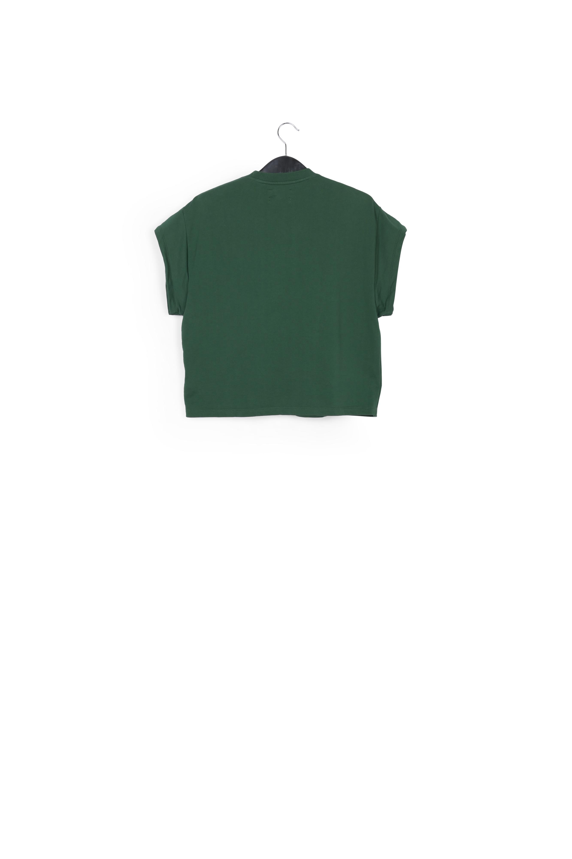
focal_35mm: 37
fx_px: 882
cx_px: 286
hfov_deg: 35.9
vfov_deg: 51.9
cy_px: 430
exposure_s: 1/125
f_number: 13
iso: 100
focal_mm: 37
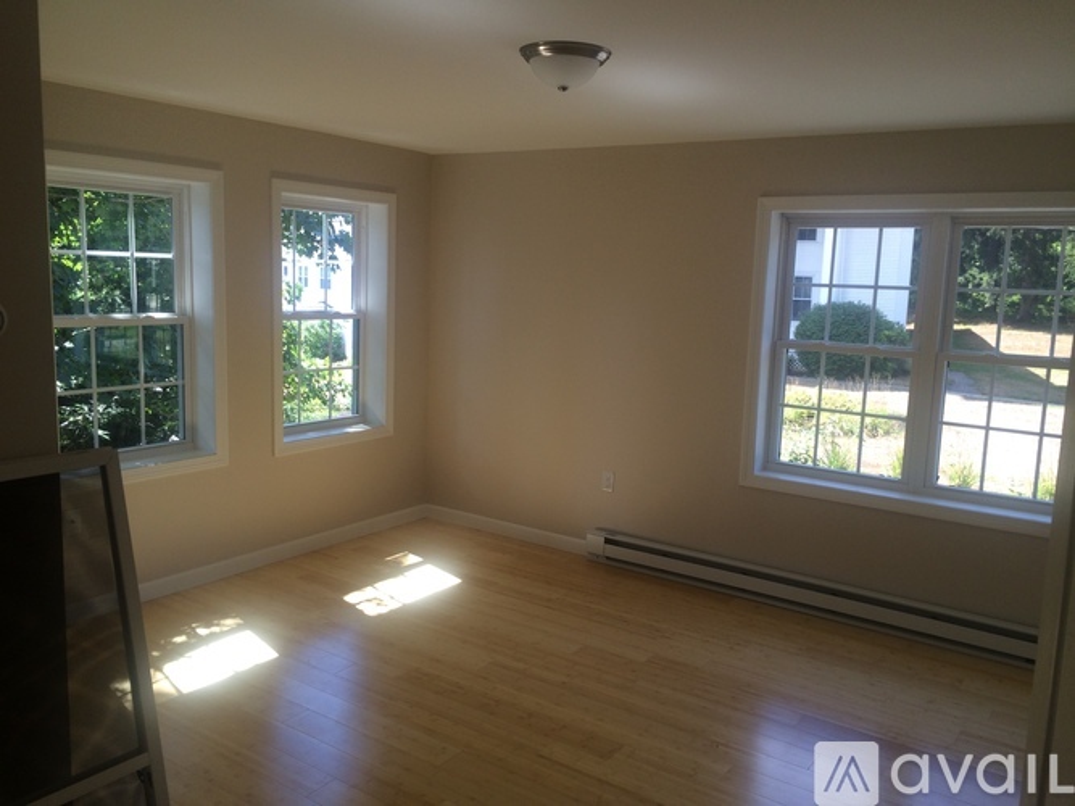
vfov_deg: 48.2
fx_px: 900
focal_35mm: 29
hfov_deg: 61.7
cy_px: 403
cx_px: 538
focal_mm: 4.15
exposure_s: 1/120
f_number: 2.2
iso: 32
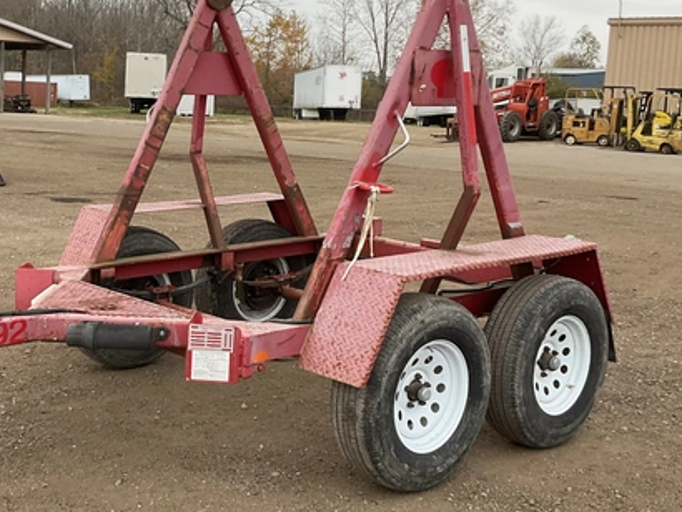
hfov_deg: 35.9
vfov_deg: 27.5
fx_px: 1045
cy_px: 210
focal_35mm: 53
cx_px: 251
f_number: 1.8
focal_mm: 3
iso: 20
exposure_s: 1/163
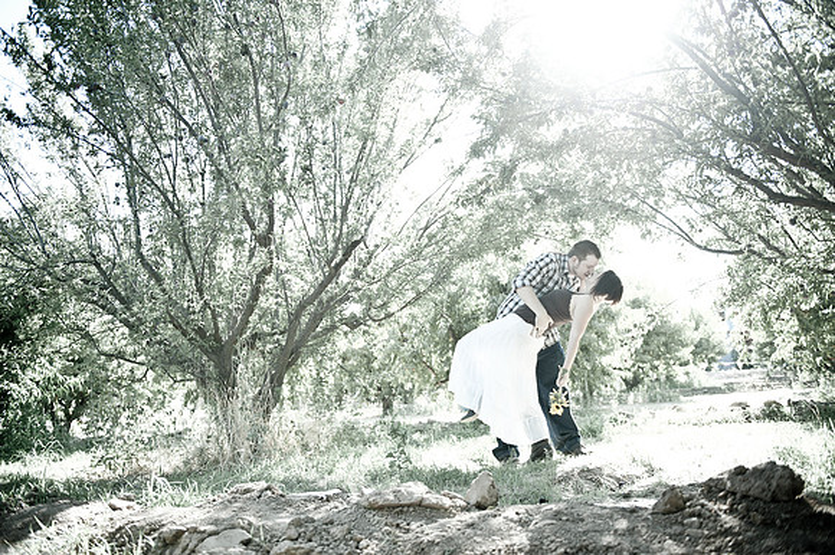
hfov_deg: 65.5
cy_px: 278
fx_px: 649
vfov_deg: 46.4
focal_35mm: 28
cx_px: 418
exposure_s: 1/250
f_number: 2.8
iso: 200
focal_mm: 28
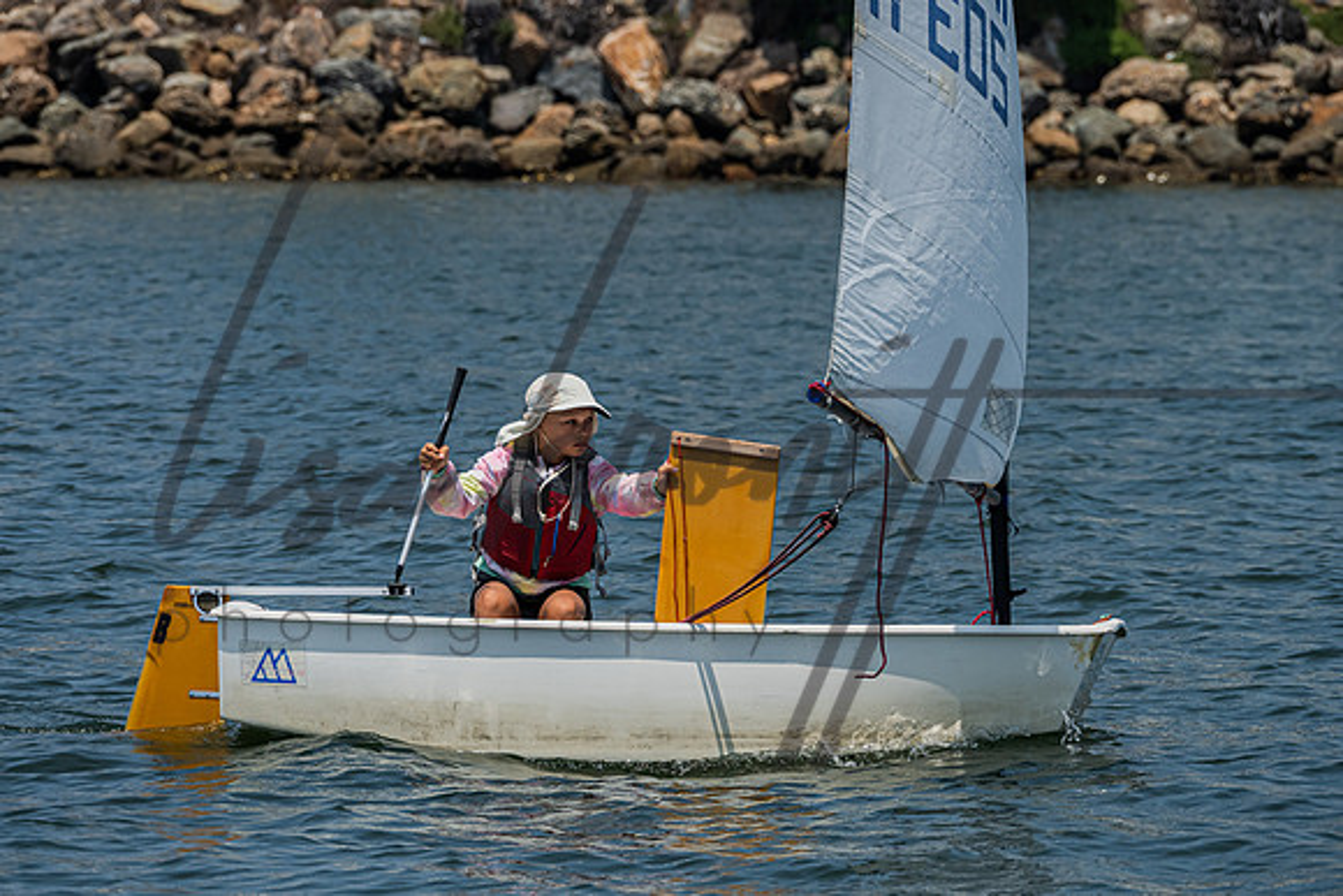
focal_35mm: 284
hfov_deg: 7.2
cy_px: 434
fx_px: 10602
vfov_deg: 4.8
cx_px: 615
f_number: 8
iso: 320
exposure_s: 1/2000
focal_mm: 210
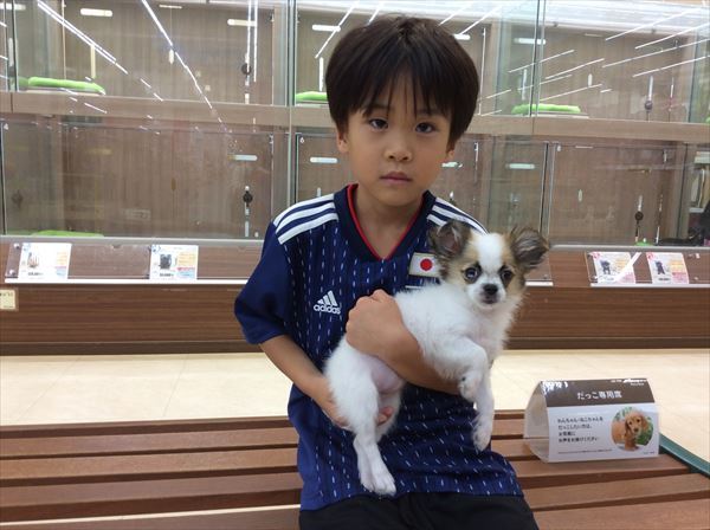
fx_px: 655
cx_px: 355
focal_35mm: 32
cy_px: 265
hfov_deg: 56.9
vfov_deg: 44.0
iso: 40
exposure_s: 1/24
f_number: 2.4
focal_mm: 3.3
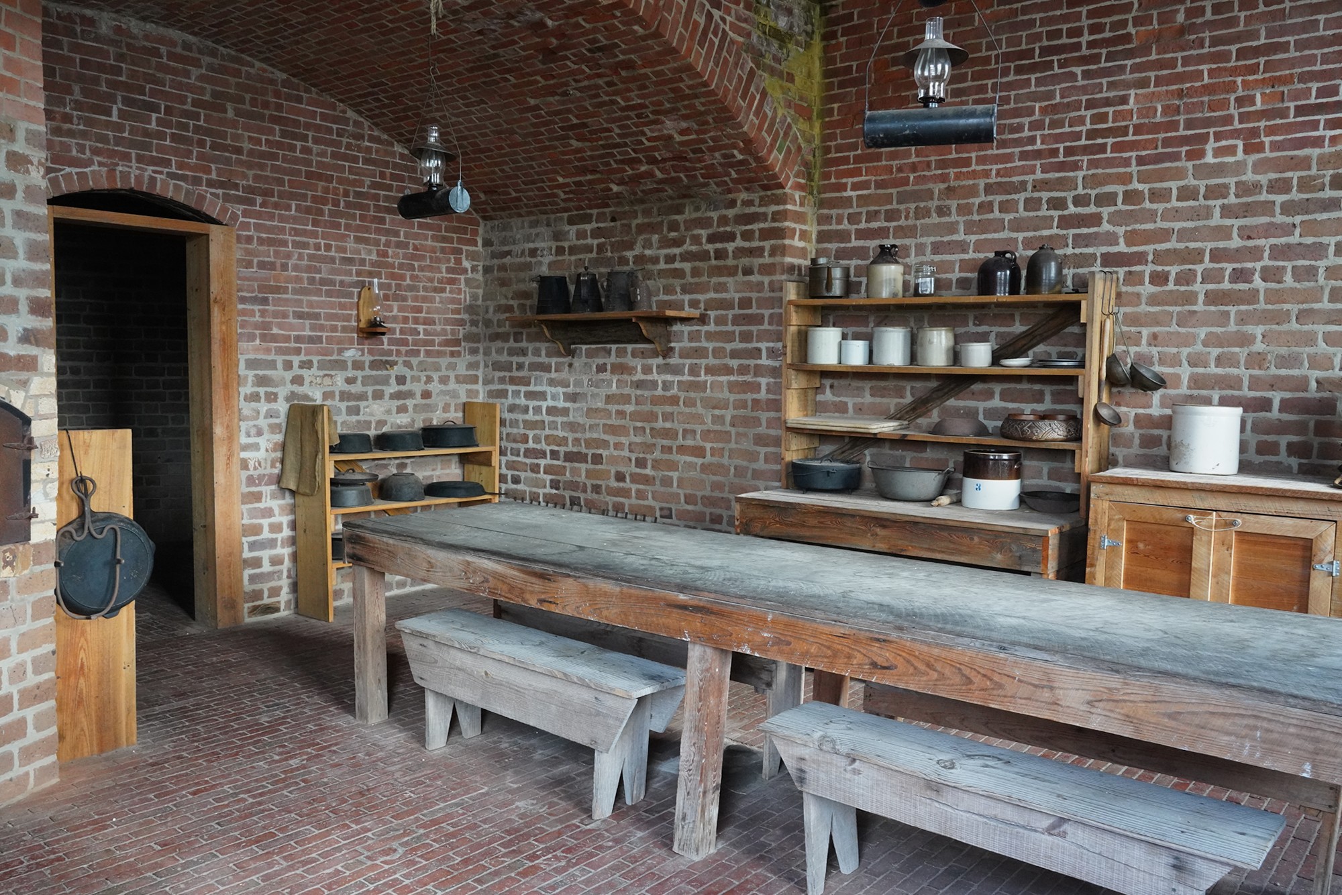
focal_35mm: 28
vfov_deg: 46.4
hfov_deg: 65.5
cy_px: 448
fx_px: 1044
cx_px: 671
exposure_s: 1/80
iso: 6400
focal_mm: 28
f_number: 13
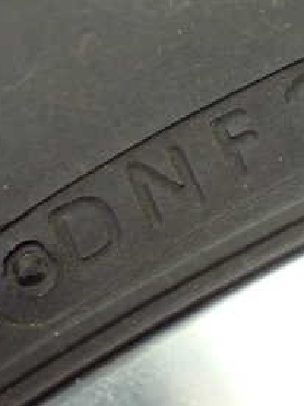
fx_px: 1114
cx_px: 323
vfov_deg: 20.5
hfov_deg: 15.2
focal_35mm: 95
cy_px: 105
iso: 800
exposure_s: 1/60
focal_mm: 7.84
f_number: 2.9
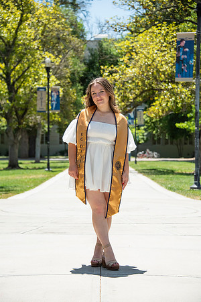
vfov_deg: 20.4
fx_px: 837
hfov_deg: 13.7
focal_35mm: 100
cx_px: 100
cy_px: 151
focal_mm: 100
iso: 500
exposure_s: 1/2500
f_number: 5.6
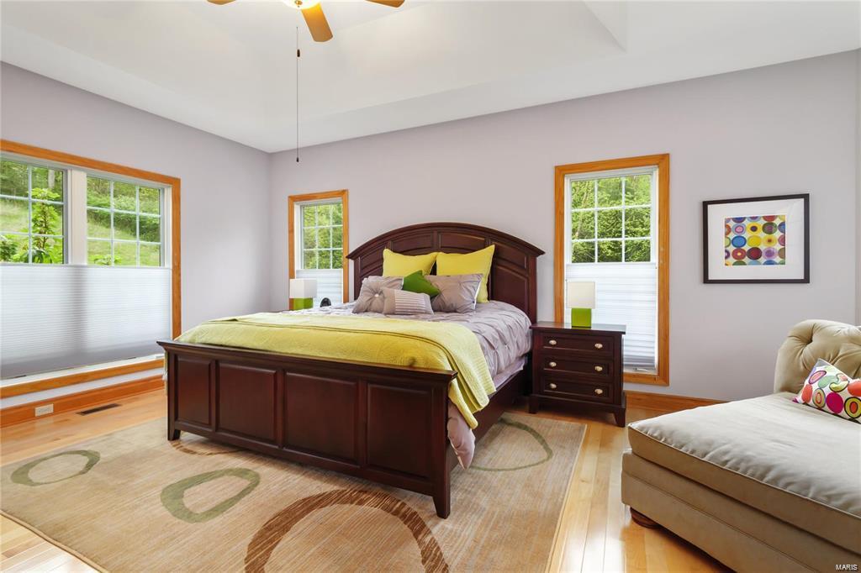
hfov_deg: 96.8
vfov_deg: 73.7
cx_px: 430
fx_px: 383
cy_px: 286
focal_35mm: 16
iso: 400
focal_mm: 8
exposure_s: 1/5
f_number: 8
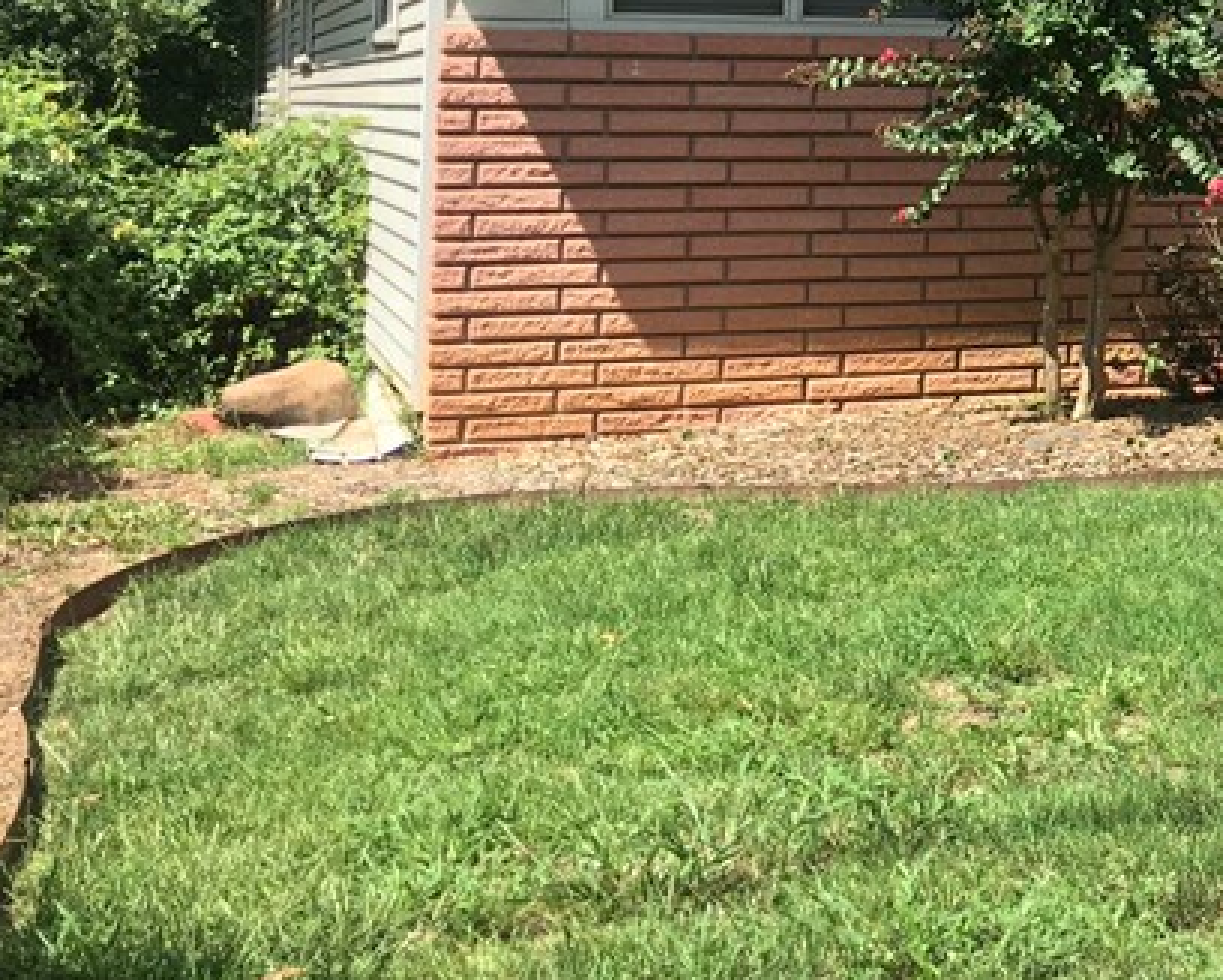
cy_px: -66
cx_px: 1457
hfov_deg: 24.3
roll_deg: -0.1
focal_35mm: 71
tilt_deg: +4.7
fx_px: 2572
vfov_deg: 20.7
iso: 25
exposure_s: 1/668
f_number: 2.2
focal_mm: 4.15
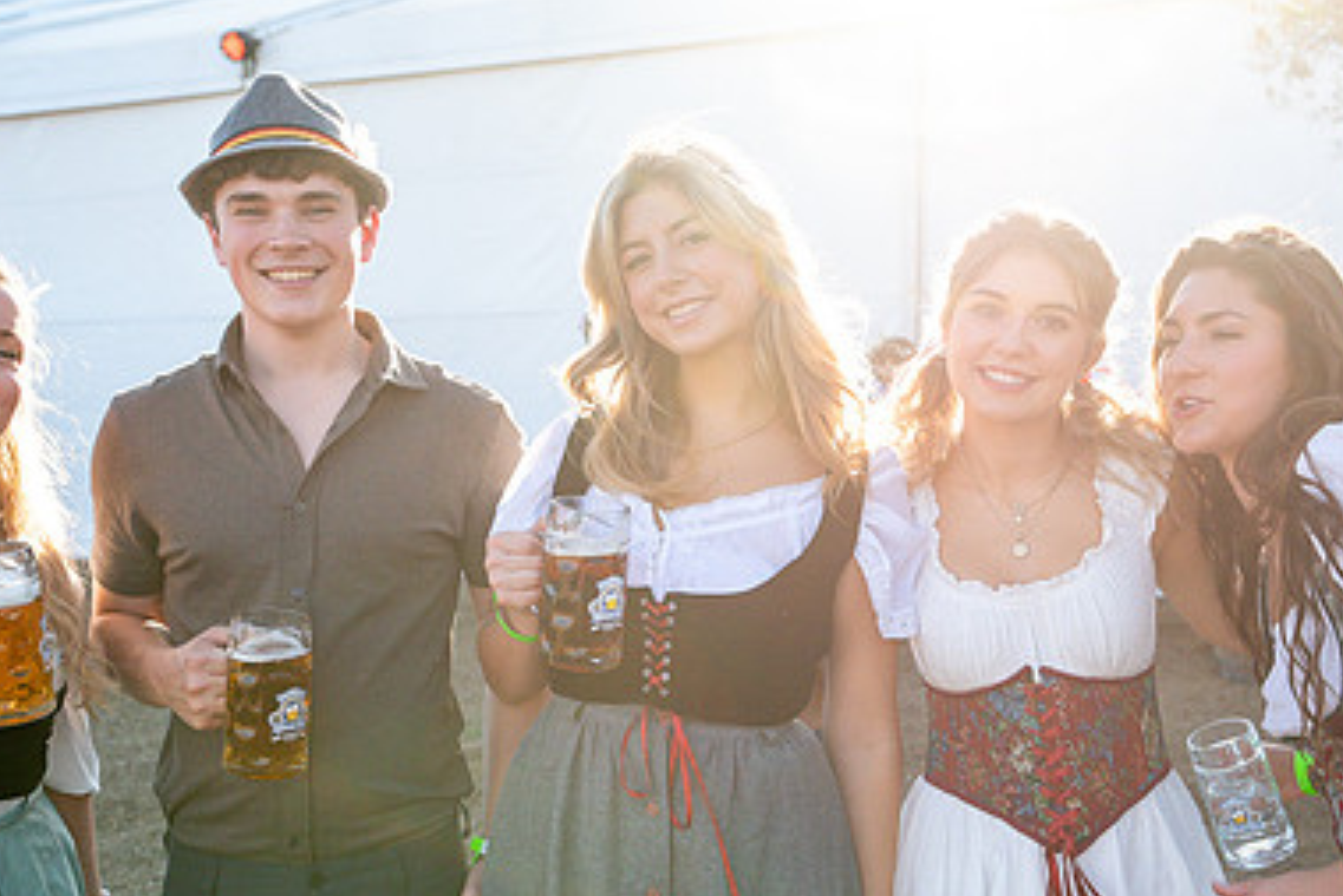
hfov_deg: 40.3
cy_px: 565
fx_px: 1829
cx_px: 659
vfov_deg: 27.4
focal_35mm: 49
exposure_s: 1/3200
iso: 1000
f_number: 4
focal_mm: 32
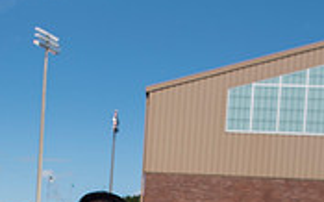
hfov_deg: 25.1
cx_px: 61
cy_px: 335
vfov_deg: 14.6
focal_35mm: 81
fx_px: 715
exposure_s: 1/2500
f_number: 4.5
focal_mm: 24
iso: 250
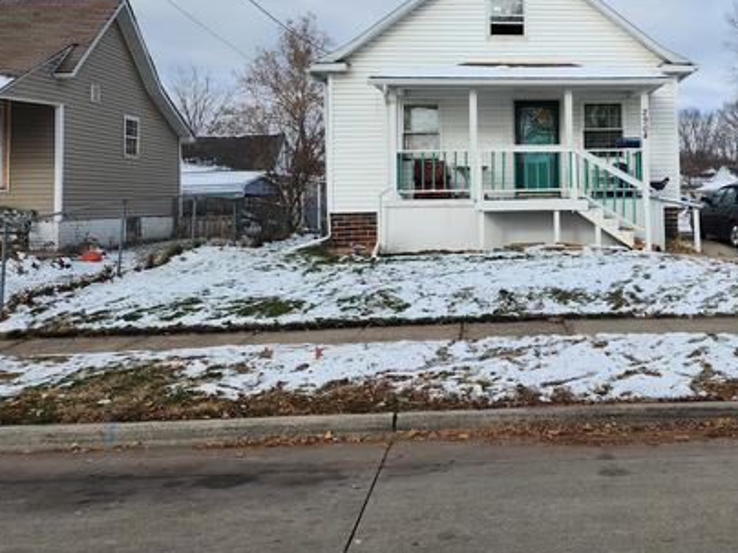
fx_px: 810
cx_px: 553
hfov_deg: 47.2
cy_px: 157
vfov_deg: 37.0
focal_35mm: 38
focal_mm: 6.4
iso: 12
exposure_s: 1/973
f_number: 1.8
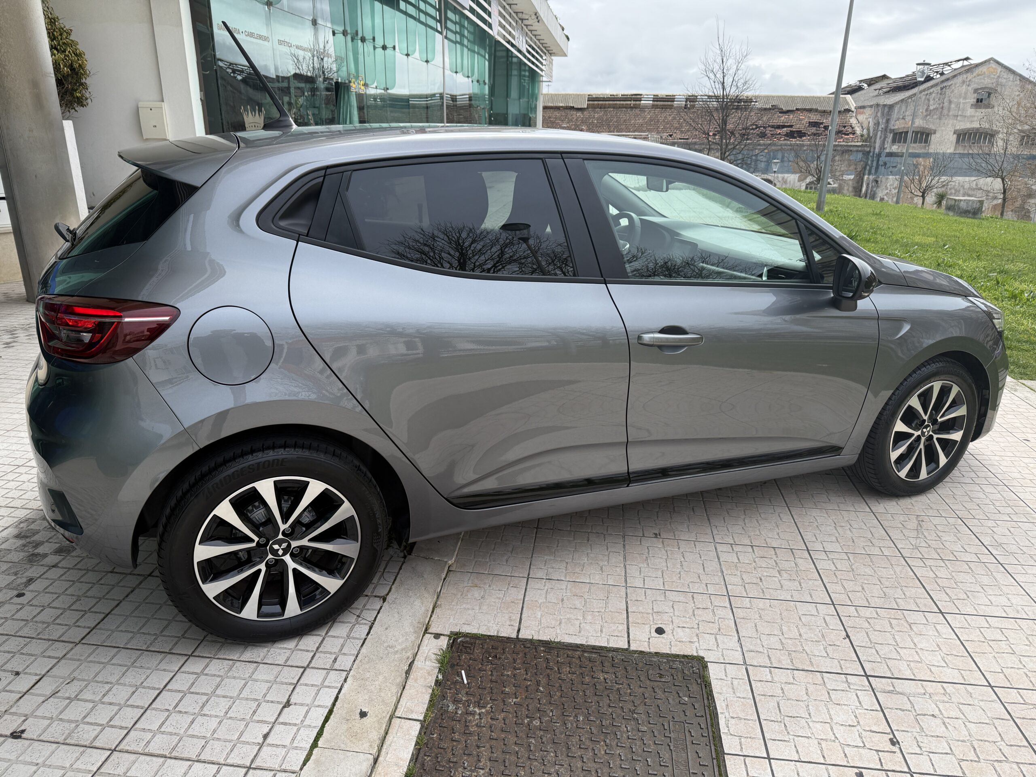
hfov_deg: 71.6
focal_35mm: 24
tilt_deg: -18.7
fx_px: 718
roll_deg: -0.5
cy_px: 388
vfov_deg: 56.8
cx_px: 518
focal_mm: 6.76
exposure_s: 1/2907
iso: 100
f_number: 1.78
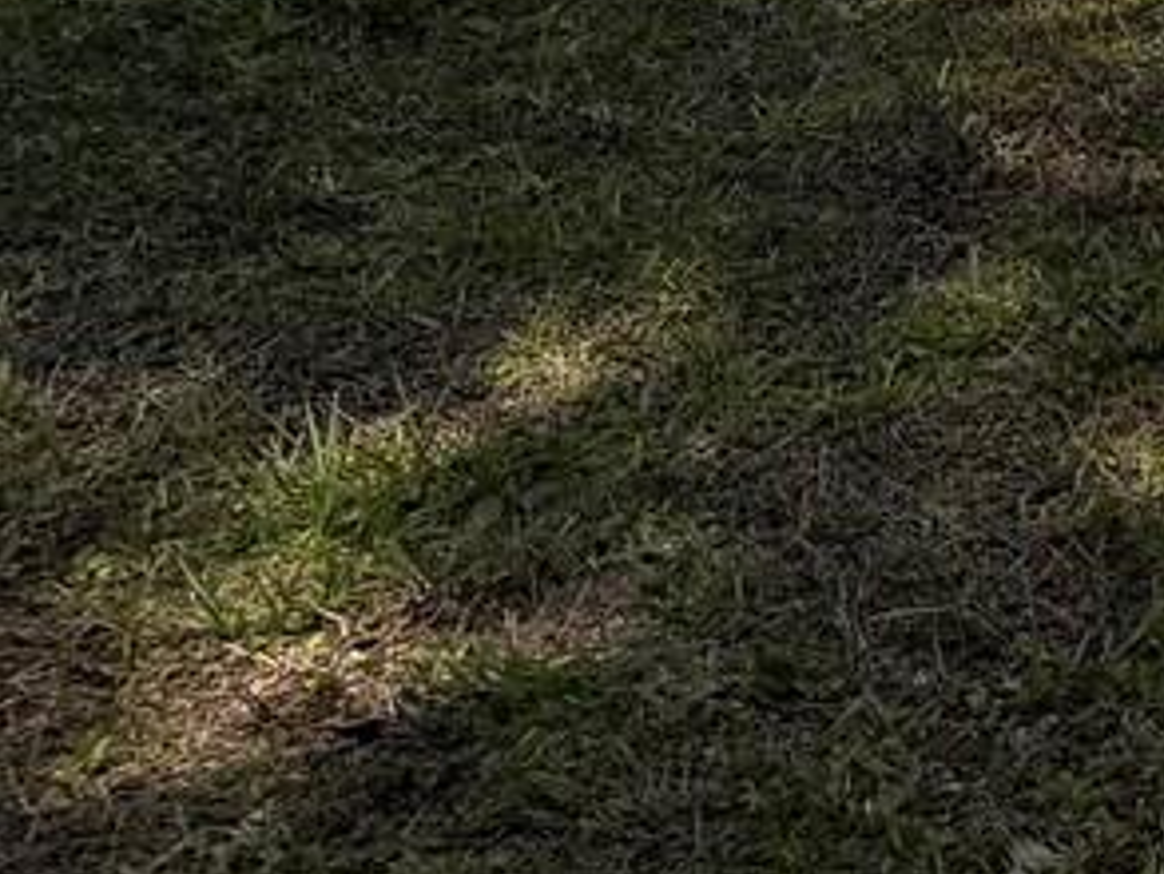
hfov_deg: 11.4
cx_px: 3107
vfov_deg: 10.0
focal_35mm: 131
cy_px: -1172
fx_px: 4407
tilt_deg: -1.9
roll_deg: -0.5
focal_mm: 6.76
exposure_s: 1/3584
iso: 80
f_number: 1.78
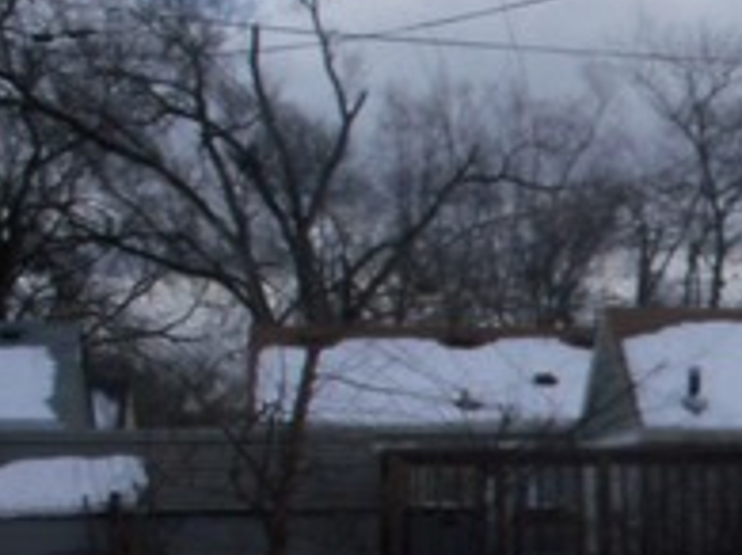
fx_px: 2464
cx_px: 1199
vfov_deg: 12.4
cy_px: 734
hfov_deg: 15.4
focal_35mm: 115
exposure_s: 1/500
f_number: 5.5
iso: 80
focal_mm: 6.3
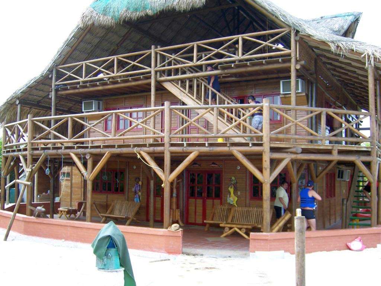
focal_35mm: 36
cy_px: 143
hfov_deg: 51.4
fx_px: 396
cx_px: 190
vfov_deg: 39.7
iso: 80
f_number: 2.8
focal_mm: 6.2
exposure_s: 1/200
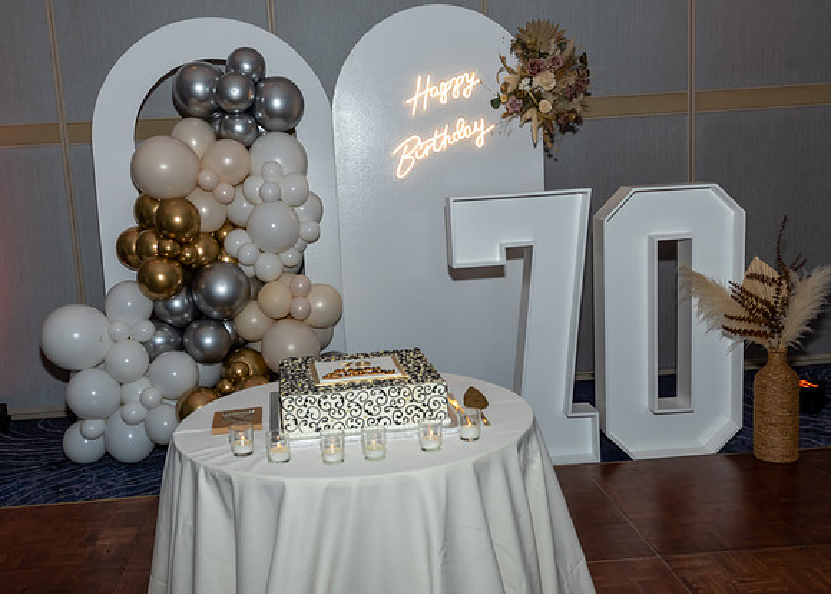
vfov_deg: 36.4
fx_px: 903
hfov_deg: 49.4
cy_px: 293
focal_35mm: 38
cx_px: 385
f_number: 6.3
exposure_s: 1/250
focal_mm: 24
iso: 500
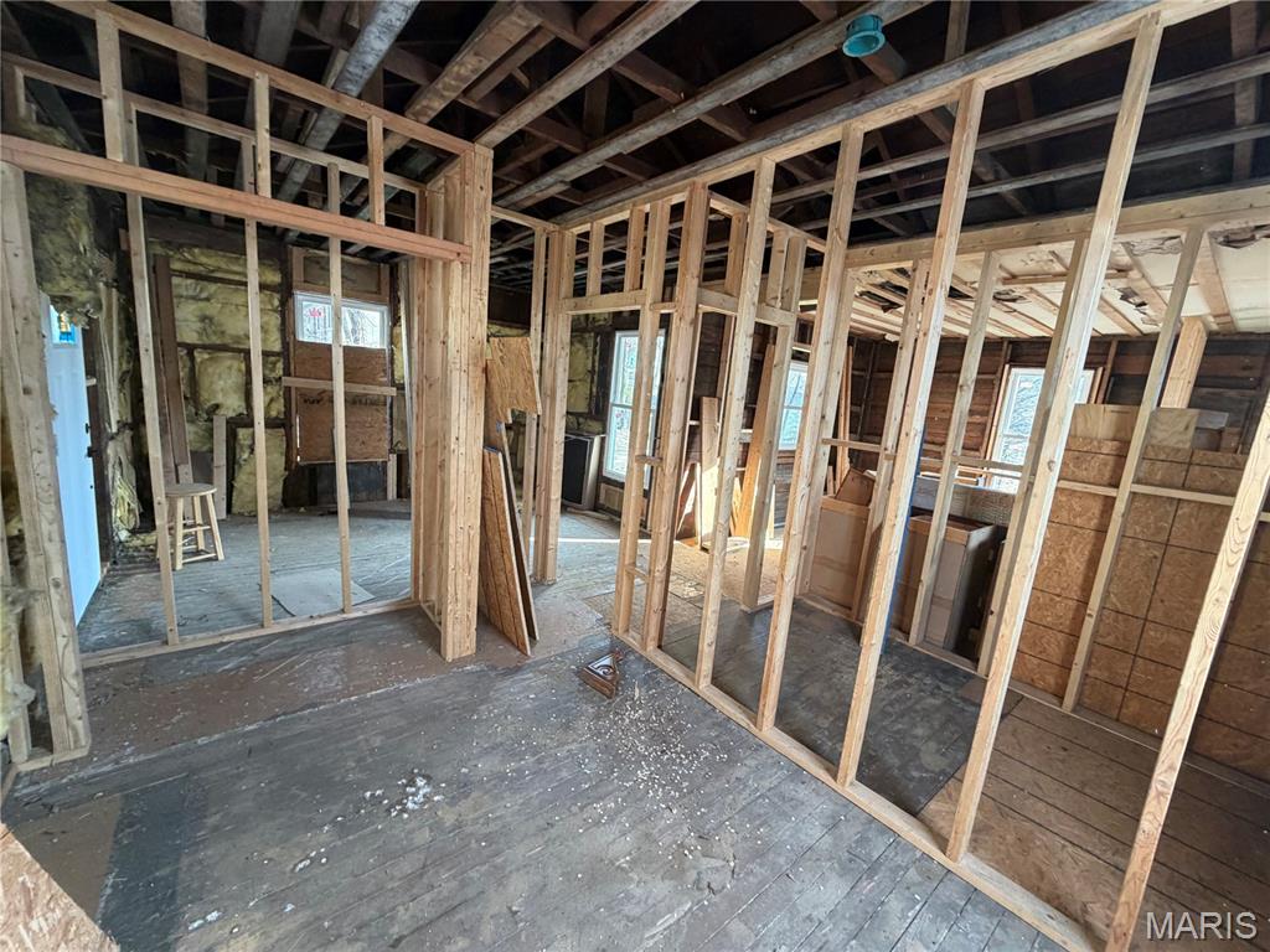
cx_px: 635
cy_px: 476
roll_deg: -5.8
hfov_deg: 102.1
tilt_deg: -11.5
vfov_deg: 85.7
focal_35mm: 14
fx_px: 514
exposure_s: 1/121
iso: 320
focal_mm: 2.22
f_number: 2.2
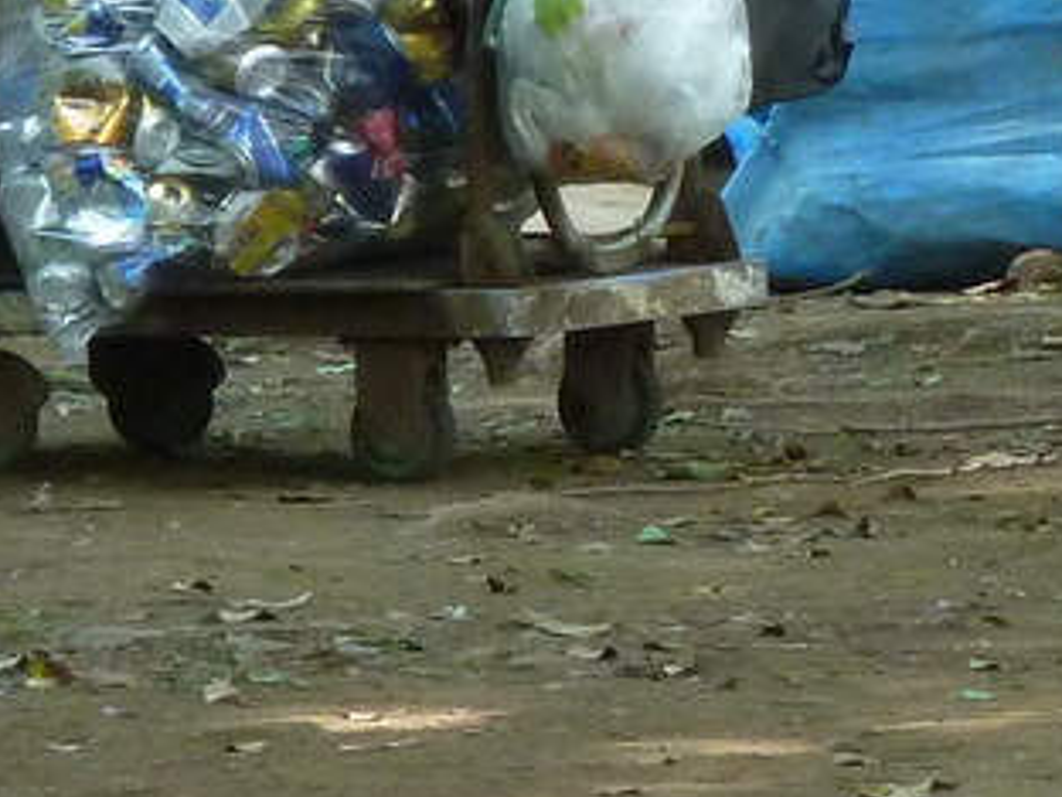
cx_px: 1242
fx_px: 23163
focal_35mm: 755
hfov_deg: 2.6
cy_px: -521
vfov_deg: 2.0
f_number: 4.5
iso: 250
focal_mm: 24.1
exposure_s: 1/40
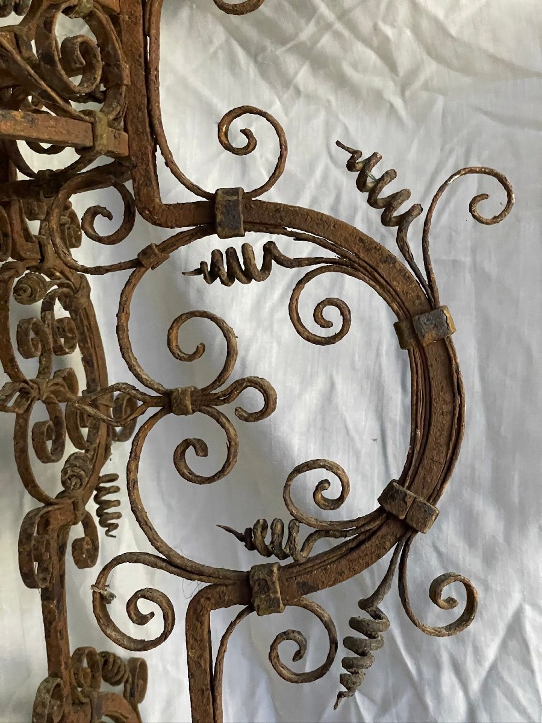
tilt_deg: -1.3
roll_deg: +3.3
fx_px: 1086
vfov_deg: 36.8
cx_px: 271
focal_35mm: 52
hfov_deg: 28.0
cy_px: 362
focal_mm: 6
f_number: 2
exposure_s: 1/56
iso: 800
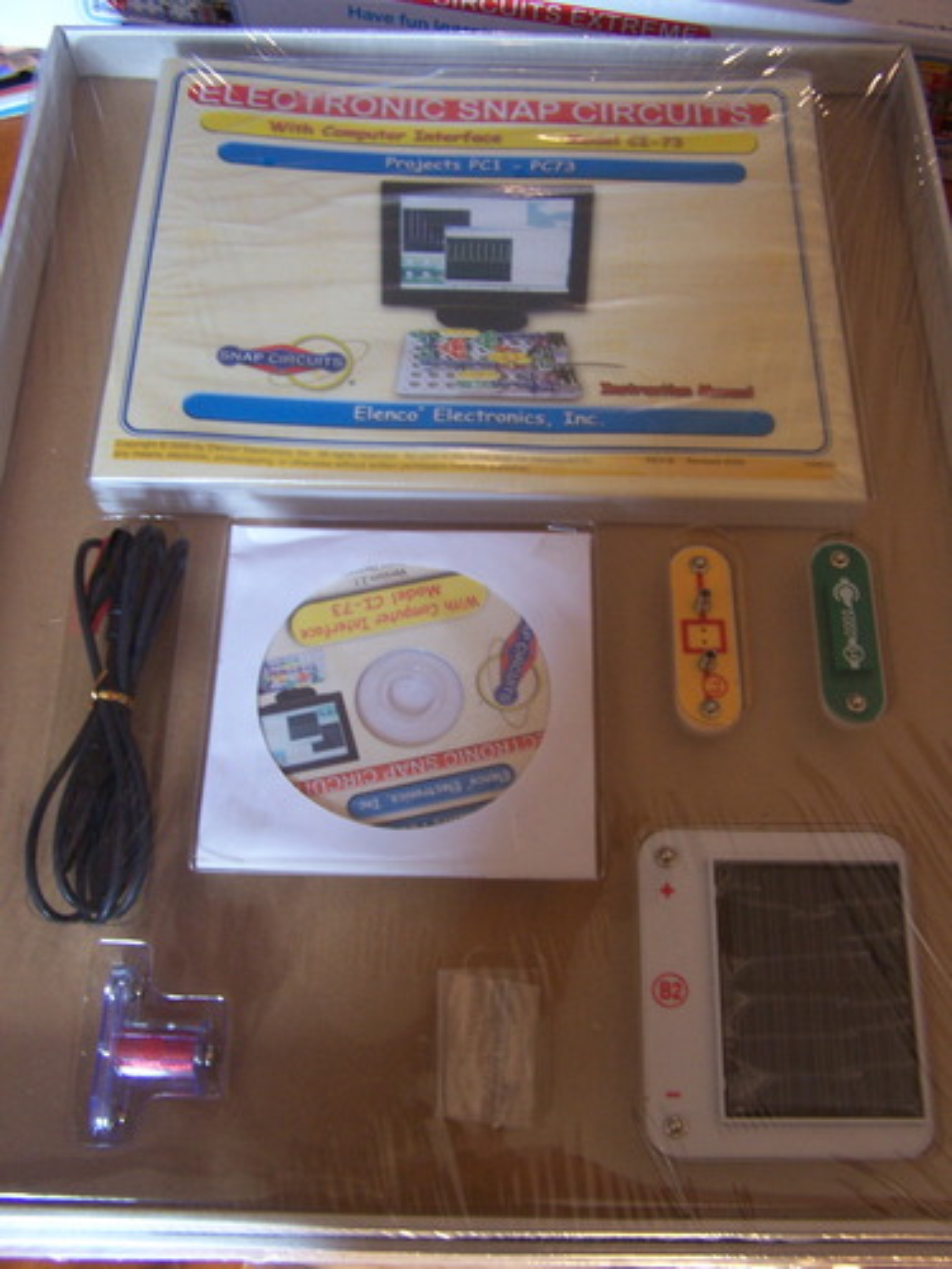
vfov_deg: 49.0
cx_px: 476
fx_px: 1393
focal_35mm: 38
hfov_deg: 37.7
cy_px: 634
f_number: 2.8
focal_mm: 6.3
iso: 140
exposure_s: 1/13
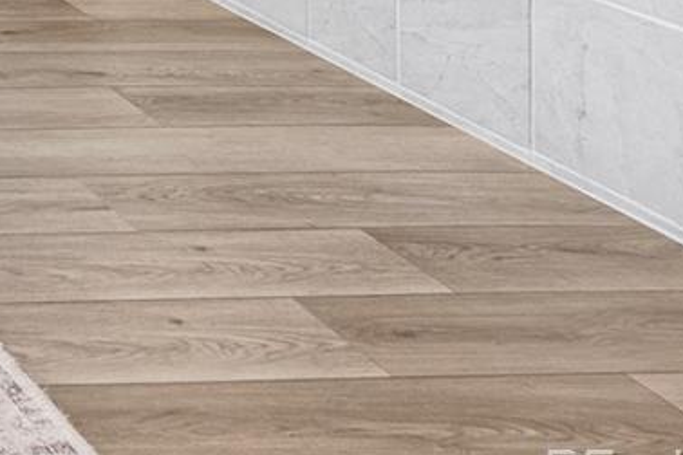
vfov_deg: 15.0
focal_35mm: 74
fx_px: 1406
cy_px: -455
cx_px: -607
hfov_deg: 19.2
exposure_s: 1/125
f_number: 8
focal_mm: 17.5
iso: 200
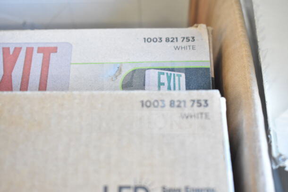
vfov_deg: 26.5
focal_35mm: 51
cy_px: 96
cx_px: 144
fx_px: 408
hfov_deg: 38.9
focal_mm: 34
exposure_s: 1/80
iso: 1600
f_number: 4.5
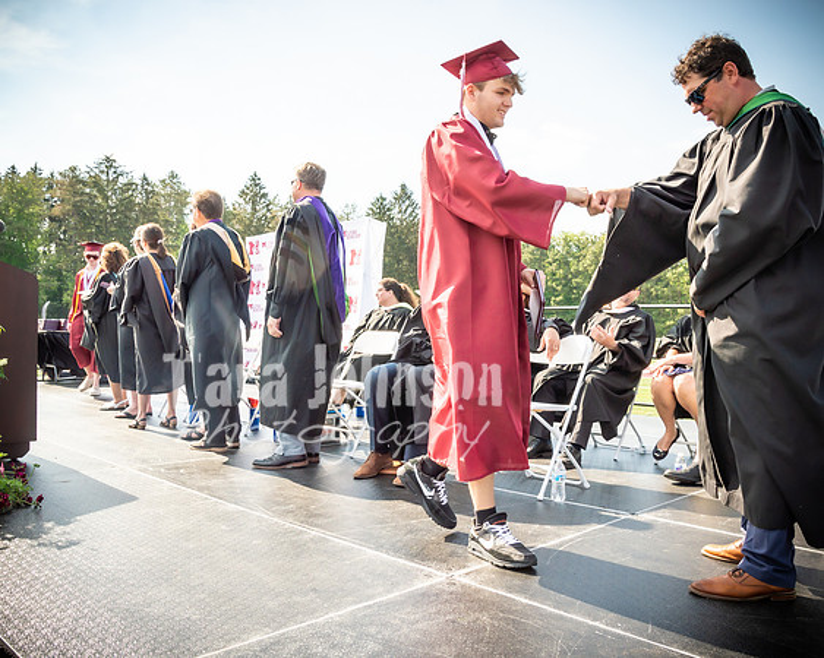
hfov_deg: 60.9
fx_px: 701
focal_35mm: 29
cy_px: 329
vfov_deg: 50.3
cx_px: 412
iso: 200
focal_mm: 17
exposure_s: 1/500
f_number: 7.1
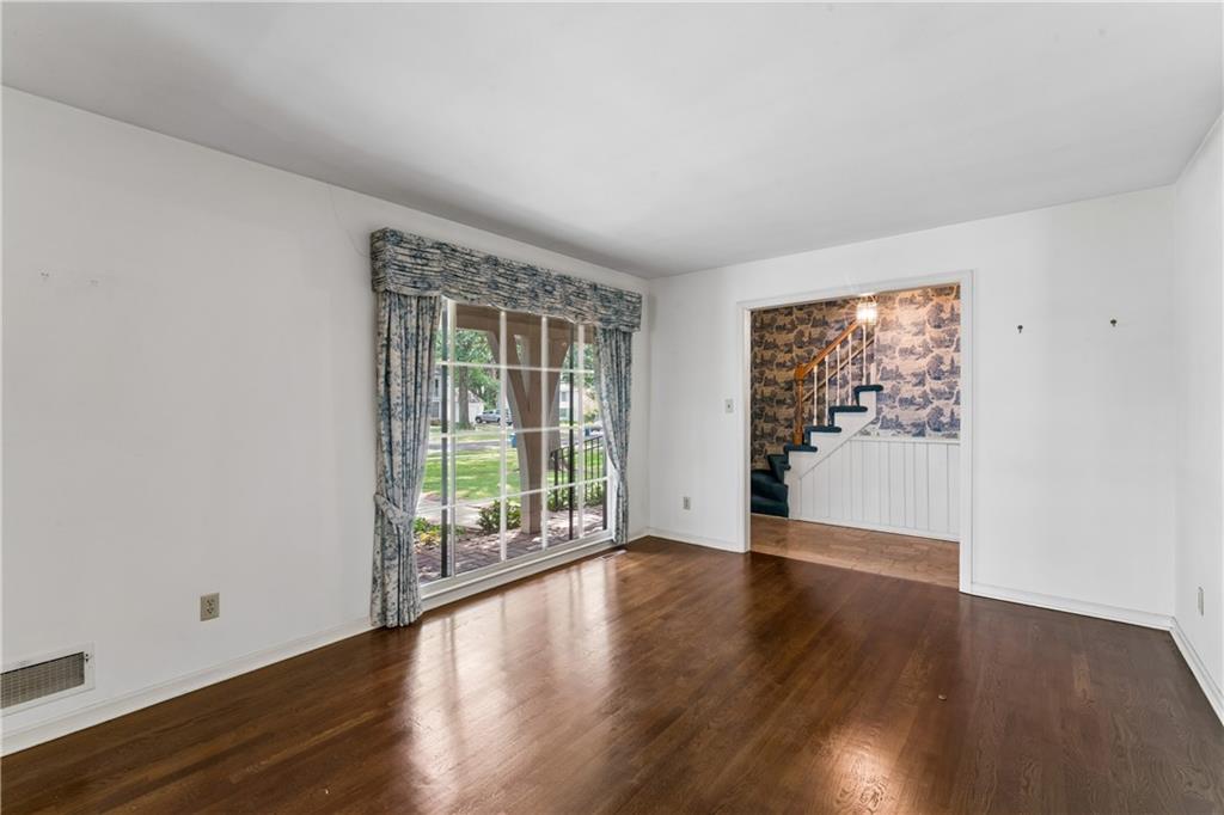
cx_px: 612
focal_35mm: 16
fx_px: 534
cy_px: 408
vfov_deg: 74.8
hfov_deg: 97.8
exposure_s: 1/3.33
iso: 400
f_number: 13
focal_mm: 15.7
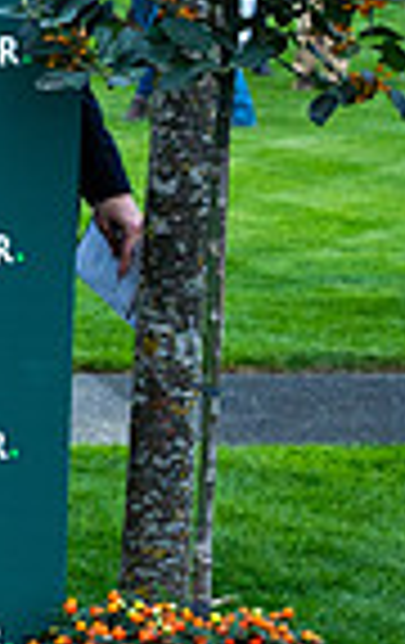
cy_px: 132
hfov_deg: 6.7
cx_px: -761
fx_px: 3145
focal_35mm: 179
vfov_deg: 11.6
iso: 500
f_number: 4
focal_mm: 30.5
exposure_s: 1/1600
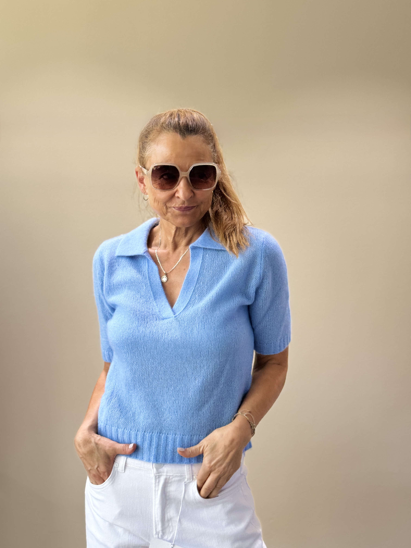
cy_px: 274
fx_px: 760
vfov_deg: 39.7
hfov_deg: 30.3
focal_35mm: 48
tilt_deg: -2.9
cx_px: 206
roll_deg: -0.5
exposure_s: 1/166
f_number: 1.78
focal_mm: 6.76
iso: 64
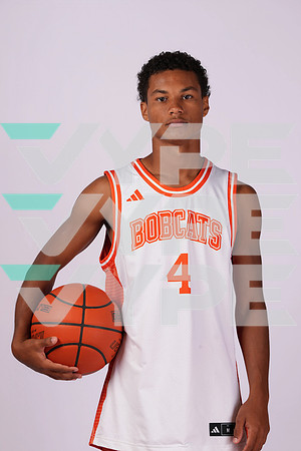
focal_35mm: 167
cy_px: 226
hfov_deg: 8.2
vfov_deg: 12.3
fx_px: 2094
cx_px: 150
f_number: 8
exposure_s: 1/250
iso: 160
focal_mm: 167
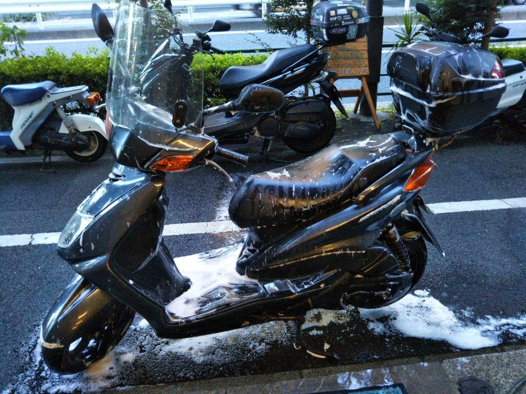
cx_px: 263
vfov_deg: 46.8
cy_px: 197
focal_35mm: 30
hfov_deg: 60.0
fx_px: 456
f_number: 2.2
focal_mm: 4
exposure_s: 1/46
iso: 178
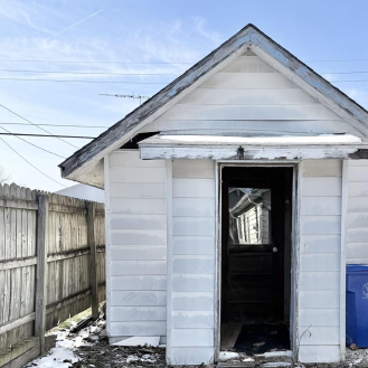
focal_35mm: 43
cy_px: 257
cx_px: 249
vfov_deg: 38.5
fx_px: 517
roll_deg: +1.6
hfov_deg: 38.7
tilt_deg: -2.5
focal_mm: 6.76
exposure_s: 1/3953
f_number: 1.78
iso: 80
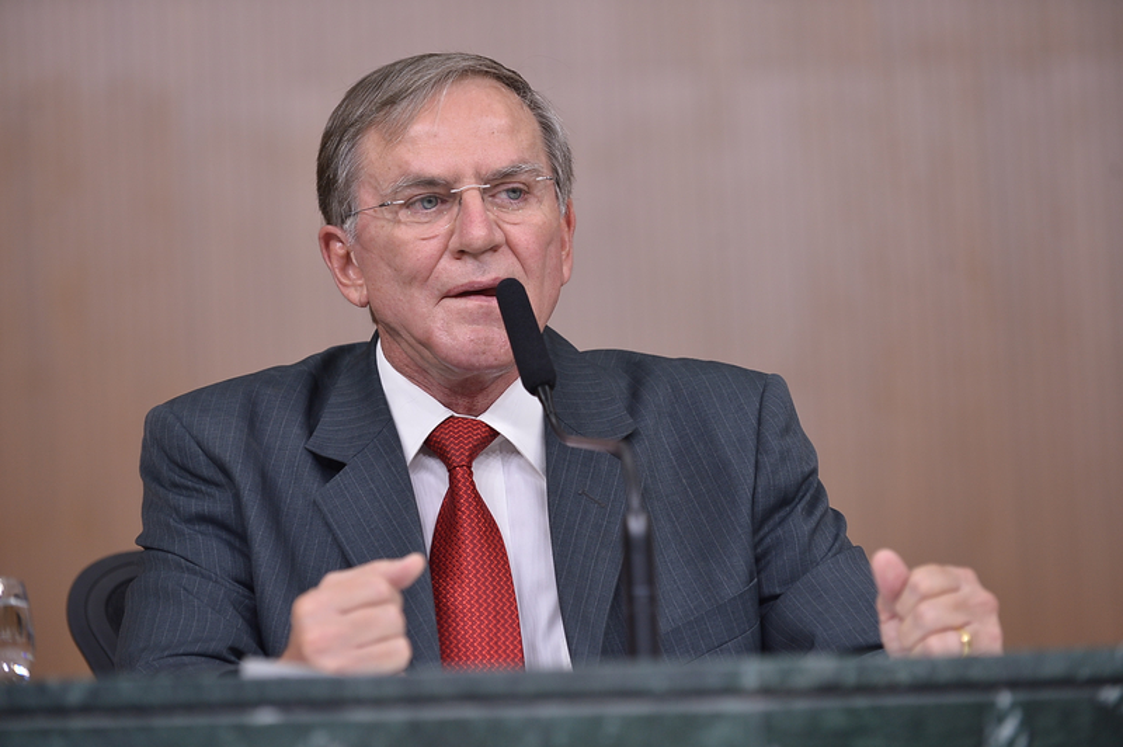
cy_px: 374
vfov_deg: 8.1
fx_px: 5299
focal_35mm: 170
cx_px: 562
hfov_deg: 12.1
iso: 360
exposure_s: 1/200
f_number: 3.5
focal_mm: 170
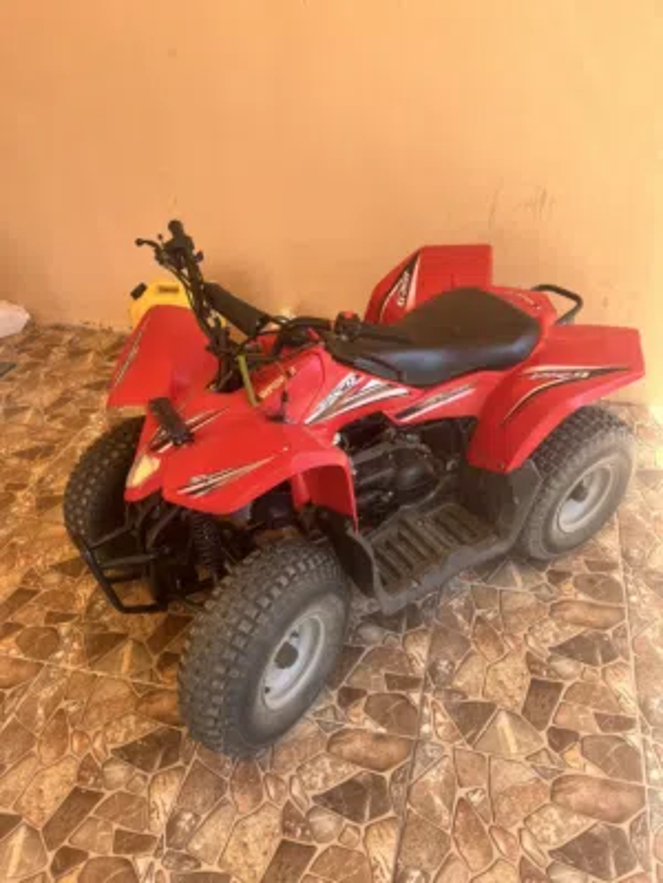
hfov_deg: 53.1
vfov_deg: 67.3
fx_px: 664
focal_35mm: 26
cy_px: 442
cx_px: 332
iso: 50
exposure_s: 1/442
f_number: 1.6
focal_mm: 5.1
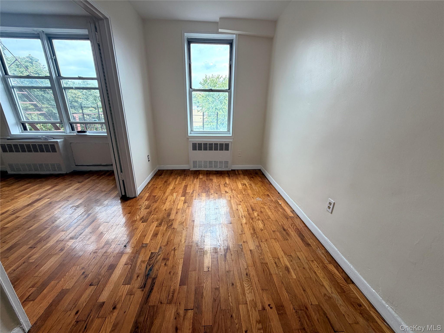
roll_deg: -0.9
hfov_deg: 102.1
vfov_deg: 85.7
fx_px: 180
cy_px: 166
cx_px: 222
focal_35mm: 14
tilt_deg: -18.2
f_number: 2.2
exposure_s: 1/120
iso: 80
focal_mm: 2.22
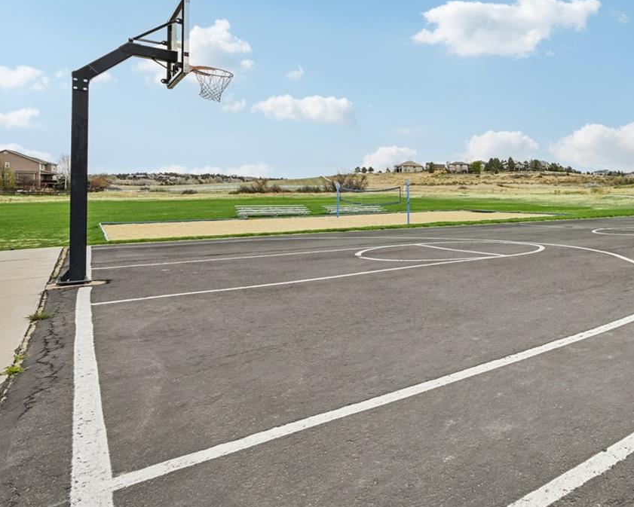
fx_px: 469
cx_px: 566
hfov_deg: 58.6
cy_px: 189
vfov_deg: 56.1
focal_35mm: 25
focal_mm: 14
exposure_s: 1/60
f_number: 11
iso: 64
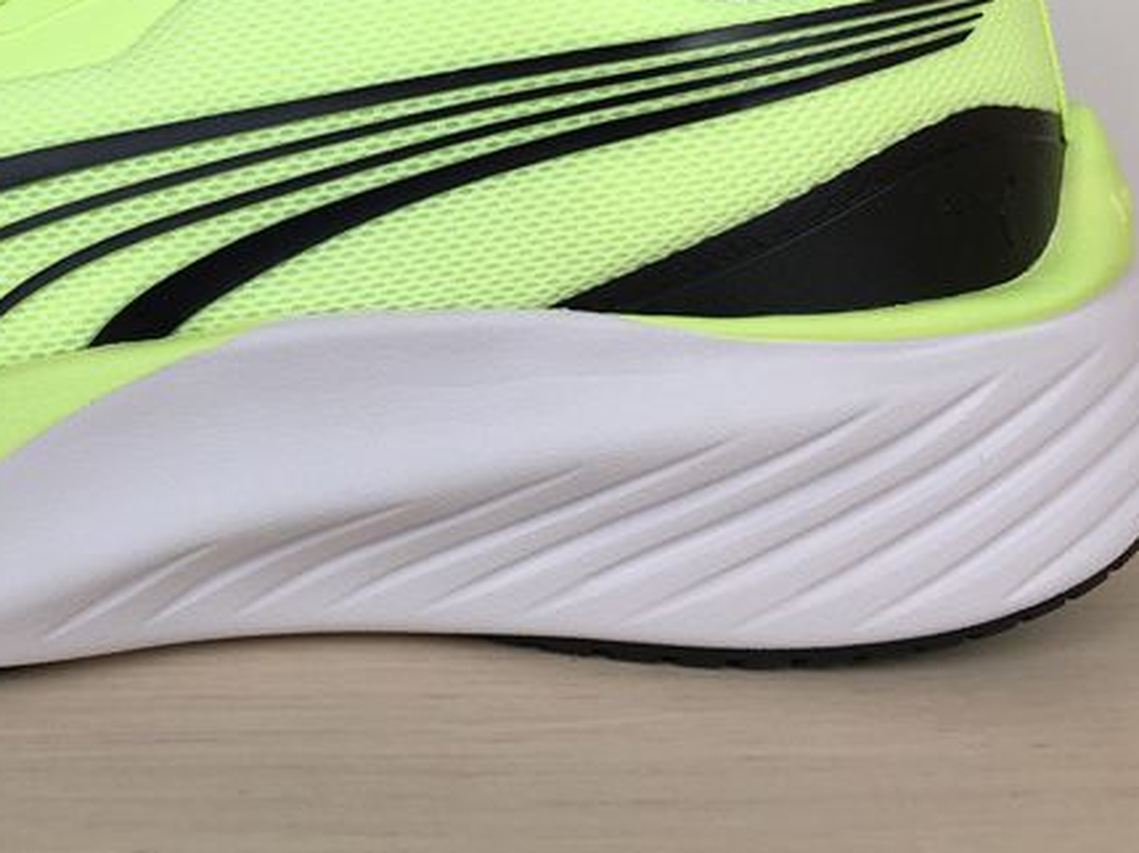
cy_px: 225
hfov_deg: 34.1
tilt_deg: -10.1
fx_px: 1776
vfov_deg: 26.7
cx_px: 175
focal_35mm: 54
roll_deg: +0.7
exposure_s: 1/207
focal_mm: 4.15
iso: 25
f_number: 2.2
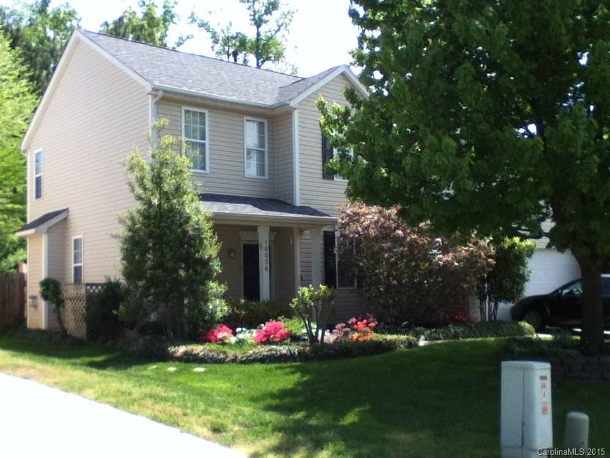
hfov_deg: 56.8
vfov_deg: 44.2
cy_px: 229
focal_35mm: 32
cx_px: 305
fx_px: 564
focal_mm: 3.85
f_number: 2.4
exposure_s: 1/659
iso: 80
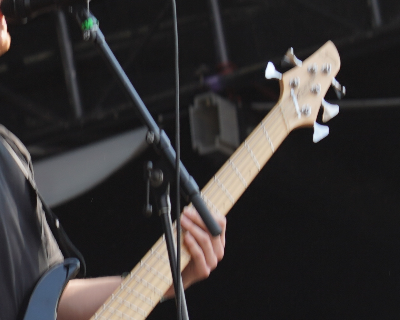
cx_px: -367
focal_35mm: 477
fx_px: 5647
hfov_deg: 4.0
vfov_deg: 3.2
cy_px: 40
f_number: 5
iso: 100
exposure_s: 1/200
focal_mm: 105
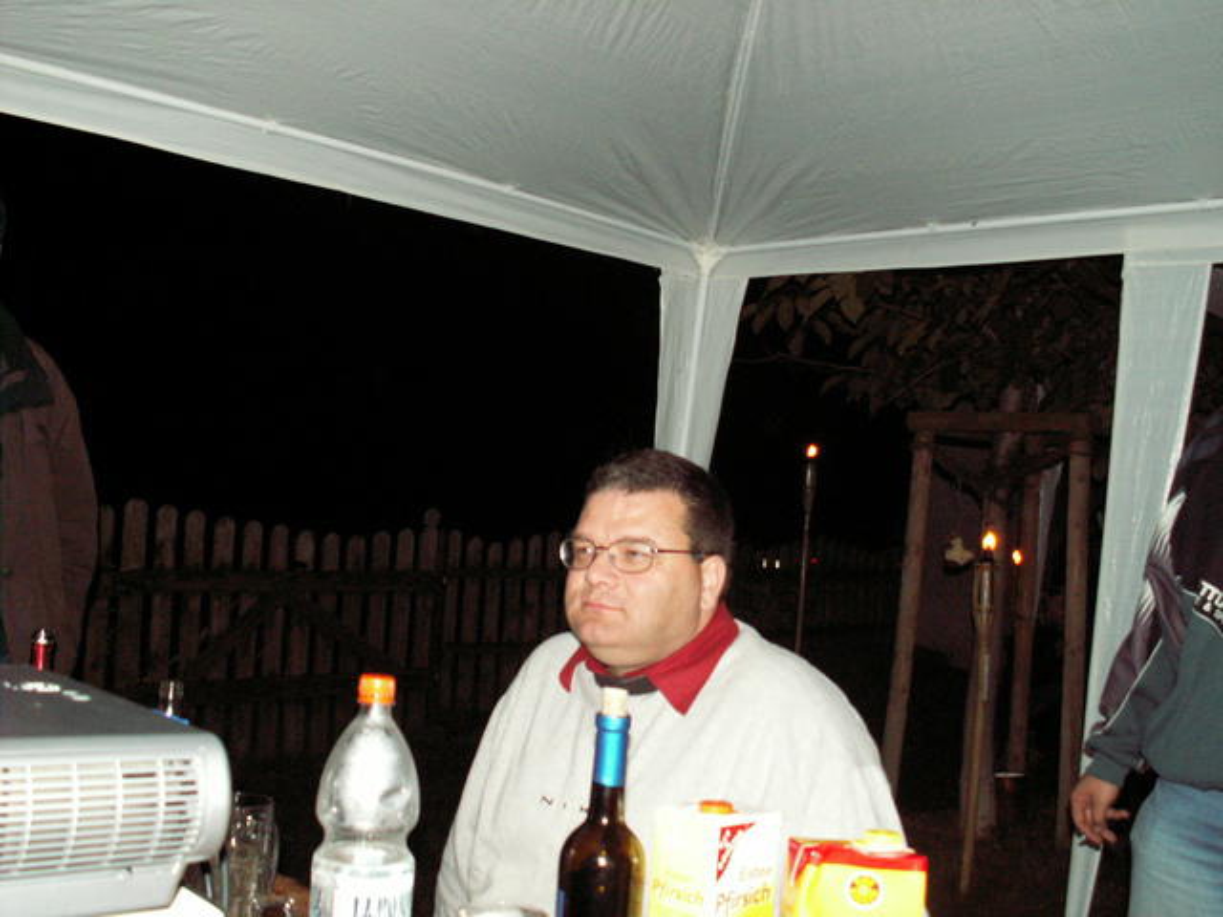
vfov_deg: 40.7
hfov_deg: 52.6
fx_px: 1237
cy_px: 458
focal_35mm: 35
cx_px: 612
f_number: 2.8
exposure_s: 1/40
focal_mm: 5.86
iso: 160
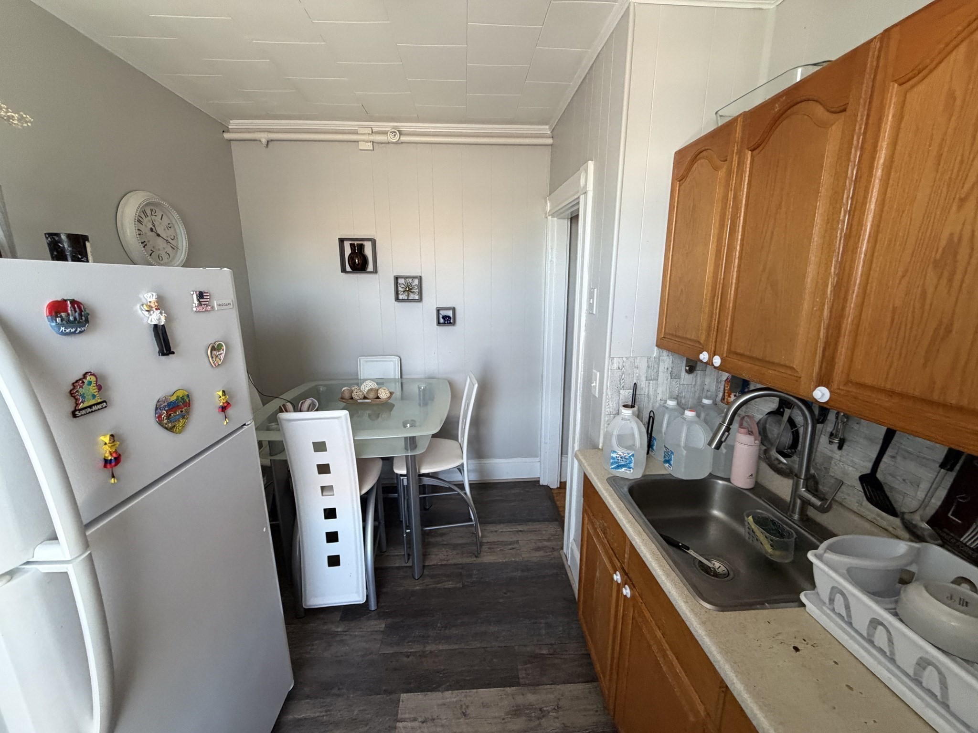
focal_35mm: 14
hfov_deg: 102.1
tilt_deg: -12.4
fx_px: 396
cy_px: 366
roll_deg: -0.6
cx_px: 489
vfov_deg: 85.7
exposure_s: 1/69
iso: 320
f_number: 2.2
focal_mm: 2.22
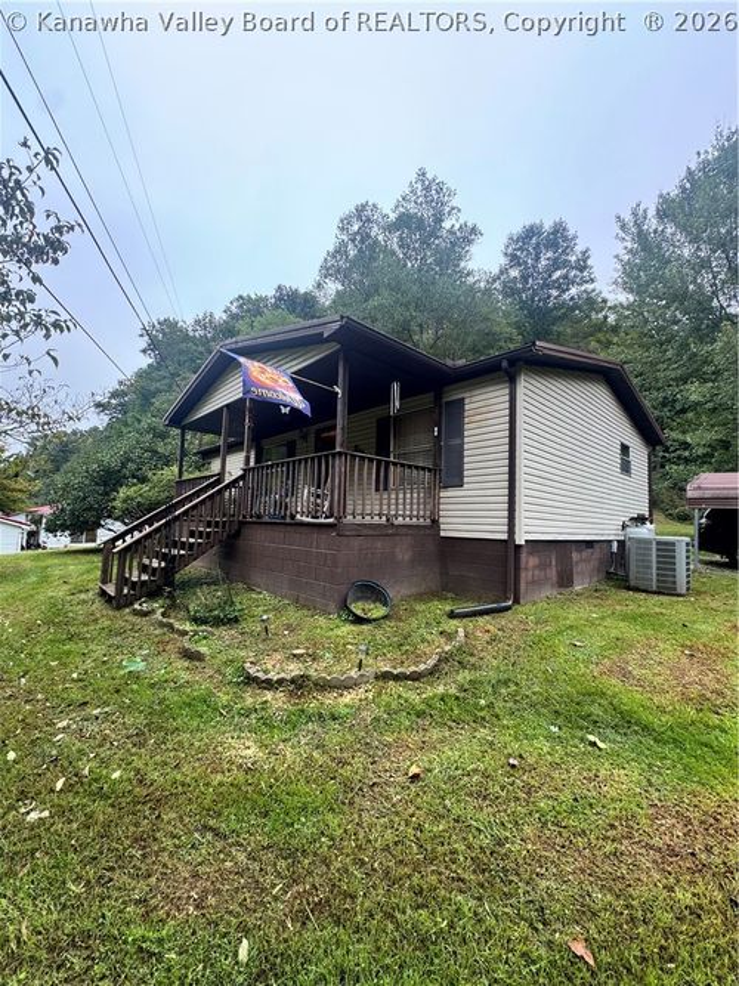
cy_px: 493
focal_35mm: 14
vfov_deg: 102.1
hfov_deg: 85.7
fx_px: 399
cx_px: 370
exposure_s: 1/99
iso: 64
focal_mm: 2.22
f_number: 2.2
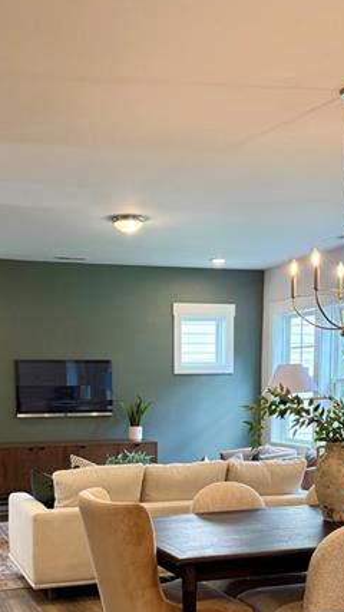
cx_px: 135
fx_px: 763
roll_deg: +0.3
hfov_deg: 25.4
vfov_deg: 42.3
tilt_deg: -5.3
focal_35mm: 47
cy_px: 466
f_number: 1.78
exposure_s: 1/127
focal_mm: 6.76
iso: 200
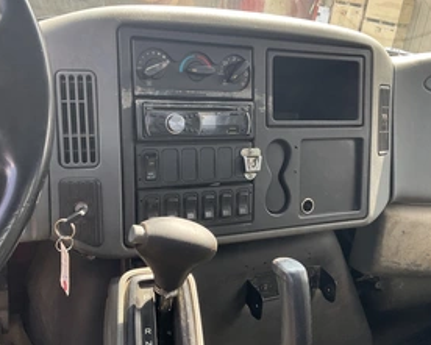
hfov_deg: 44.6
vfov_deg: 36.5
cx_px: 255
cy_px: 181
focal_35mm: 41
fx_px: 523
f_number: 1.8
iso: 32
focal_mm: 3
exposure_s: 1/122
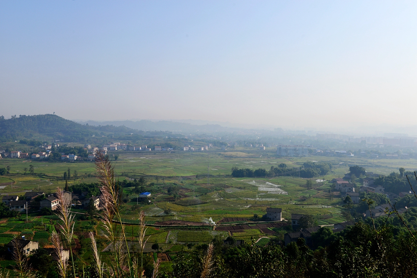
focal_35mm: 32
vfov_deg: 41.1
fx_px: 371
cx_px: 208
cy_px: 139
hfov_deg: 58.7
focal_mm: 32
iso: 100
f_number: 10
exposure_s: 1/320
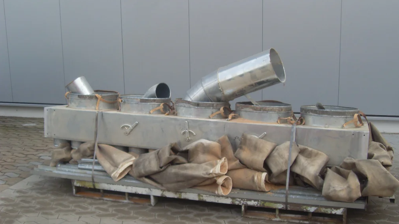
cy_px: 135
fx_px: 434
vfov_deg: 28.9
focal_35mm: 41
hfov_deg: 49.4
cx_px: 202
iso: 80
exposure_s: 1/60
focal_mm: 6.3
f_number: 7
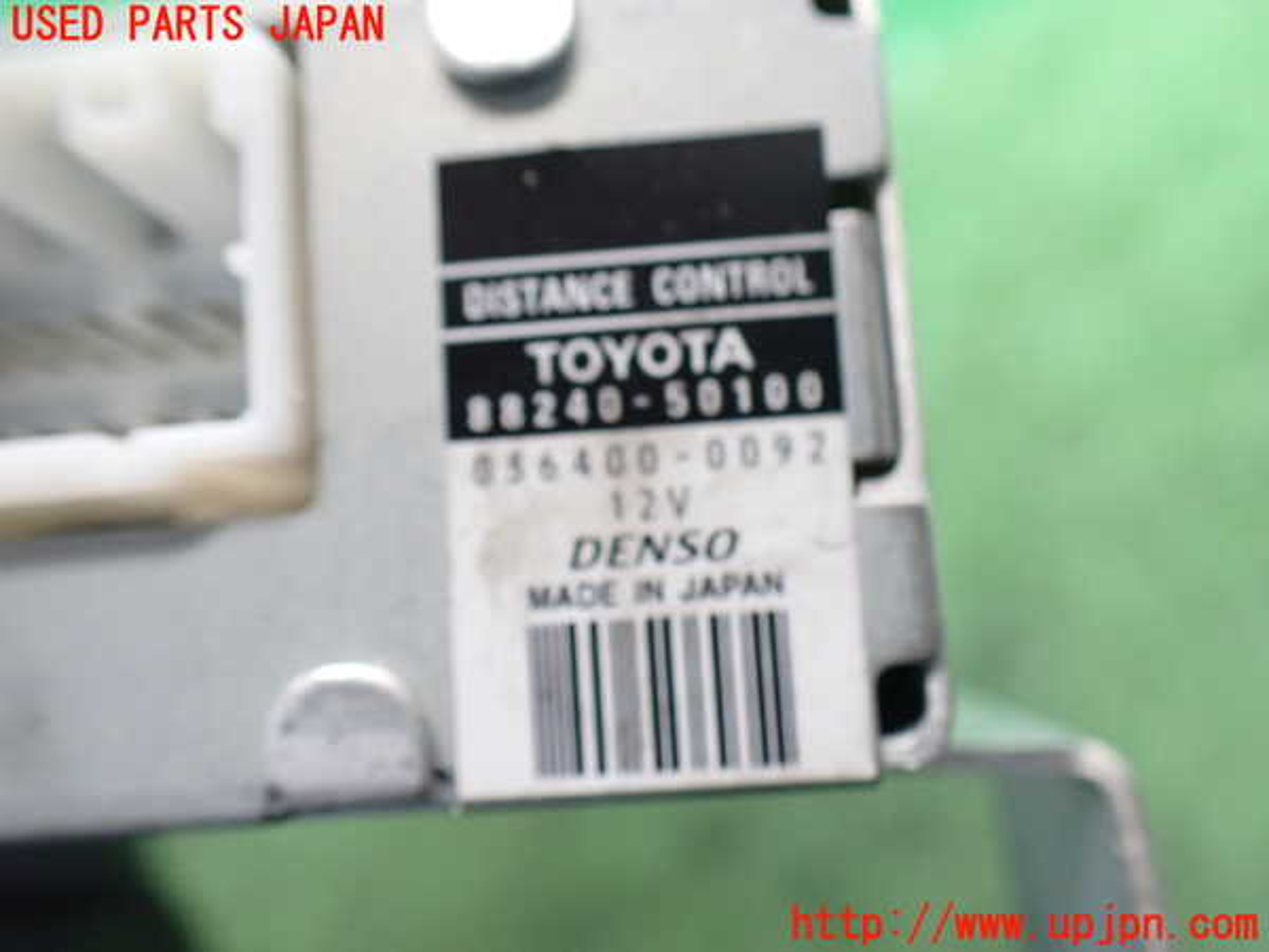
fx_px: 1100
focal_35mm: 30
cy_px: 476
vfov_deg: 46.8
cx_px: 634
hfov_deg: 60.0
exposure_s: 1/100
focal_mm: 5.4
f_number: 2.3
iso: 800
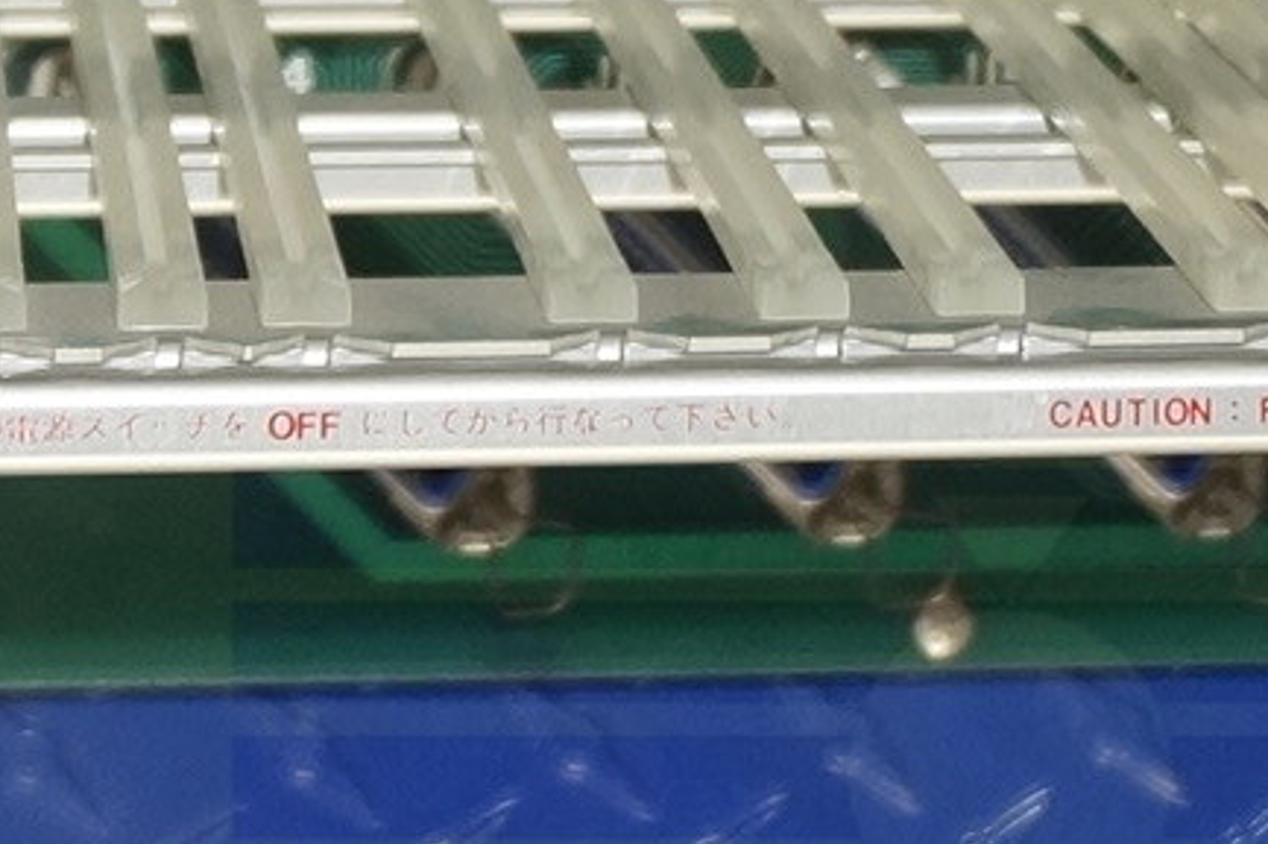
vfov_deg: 6.2
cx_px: 838
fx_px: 7455
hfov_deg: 9.7
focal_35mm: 212
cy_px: -1084
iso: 800
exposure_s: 1/60
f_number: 4.5
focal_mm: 25
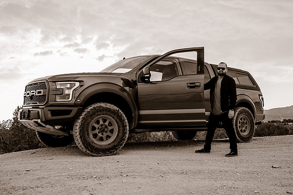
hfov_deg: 48.6
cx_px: 167
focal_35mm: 40
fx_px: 323
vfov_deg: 33.4
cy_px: 74
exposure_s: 1/400
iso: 200
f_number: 4
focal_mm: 30
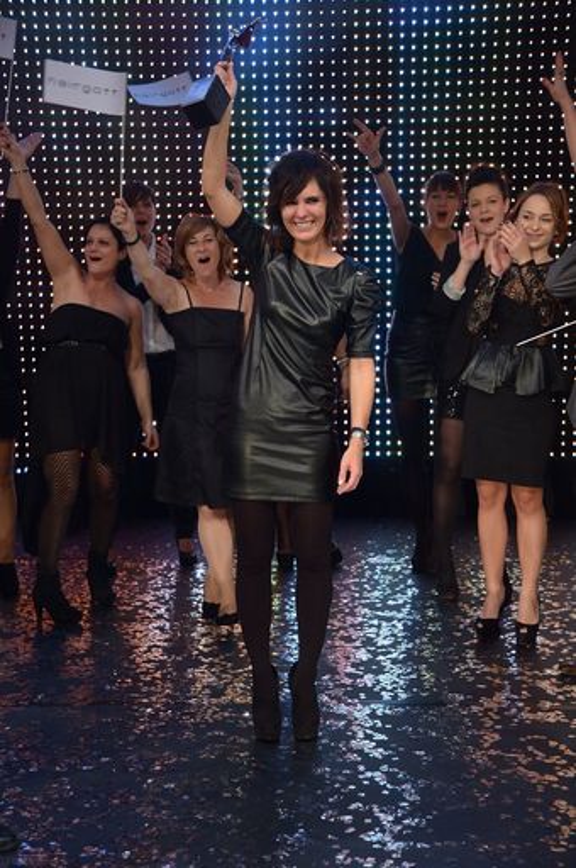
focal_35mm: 52
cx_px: 288
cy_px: 434
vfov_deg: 38.2
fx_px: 1251
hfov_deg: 25.9
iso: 1250
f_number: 4
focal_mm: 52
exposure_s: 1/160
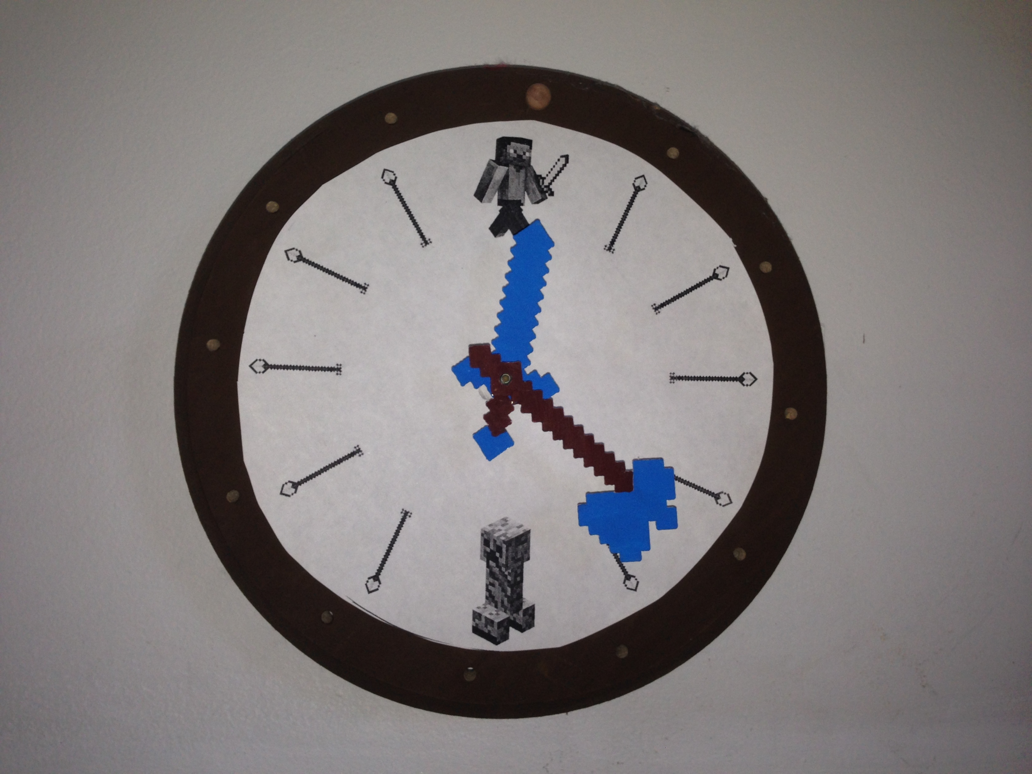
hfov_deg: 55.4
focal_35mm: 33
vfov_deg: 42.9
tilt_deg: +8.1
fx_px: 984
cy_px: 387
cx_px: 516
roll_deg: +0.2
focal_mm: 4.12
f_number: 2.4
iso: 50
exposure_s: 1/95
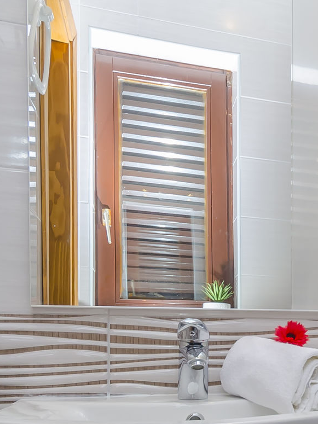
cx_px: 470
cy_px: 362
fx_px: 637
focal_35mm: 52
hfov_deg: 23.0
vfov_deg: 35.2
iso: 250
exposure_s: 1/80
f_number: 8
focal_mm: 10
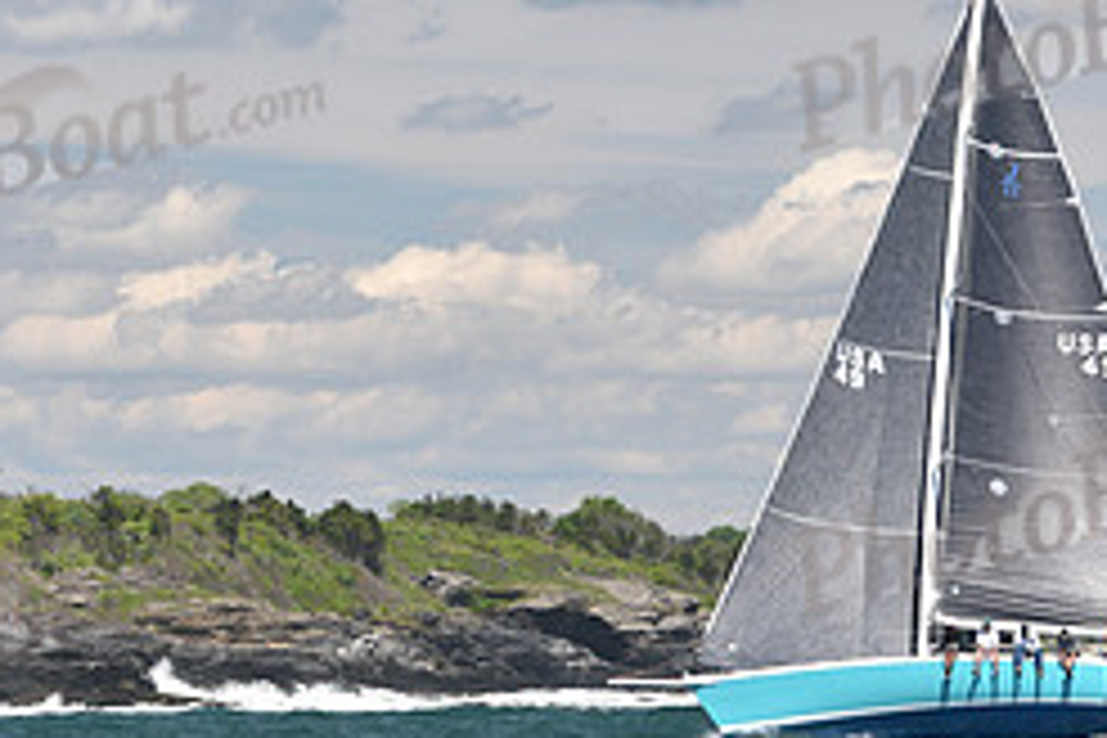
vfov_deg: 4.5
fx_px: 9409
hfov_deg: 6.7
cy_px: 331
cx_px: 562
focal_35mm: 306
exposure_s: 1/1000
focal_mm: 130
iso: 200
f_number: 4
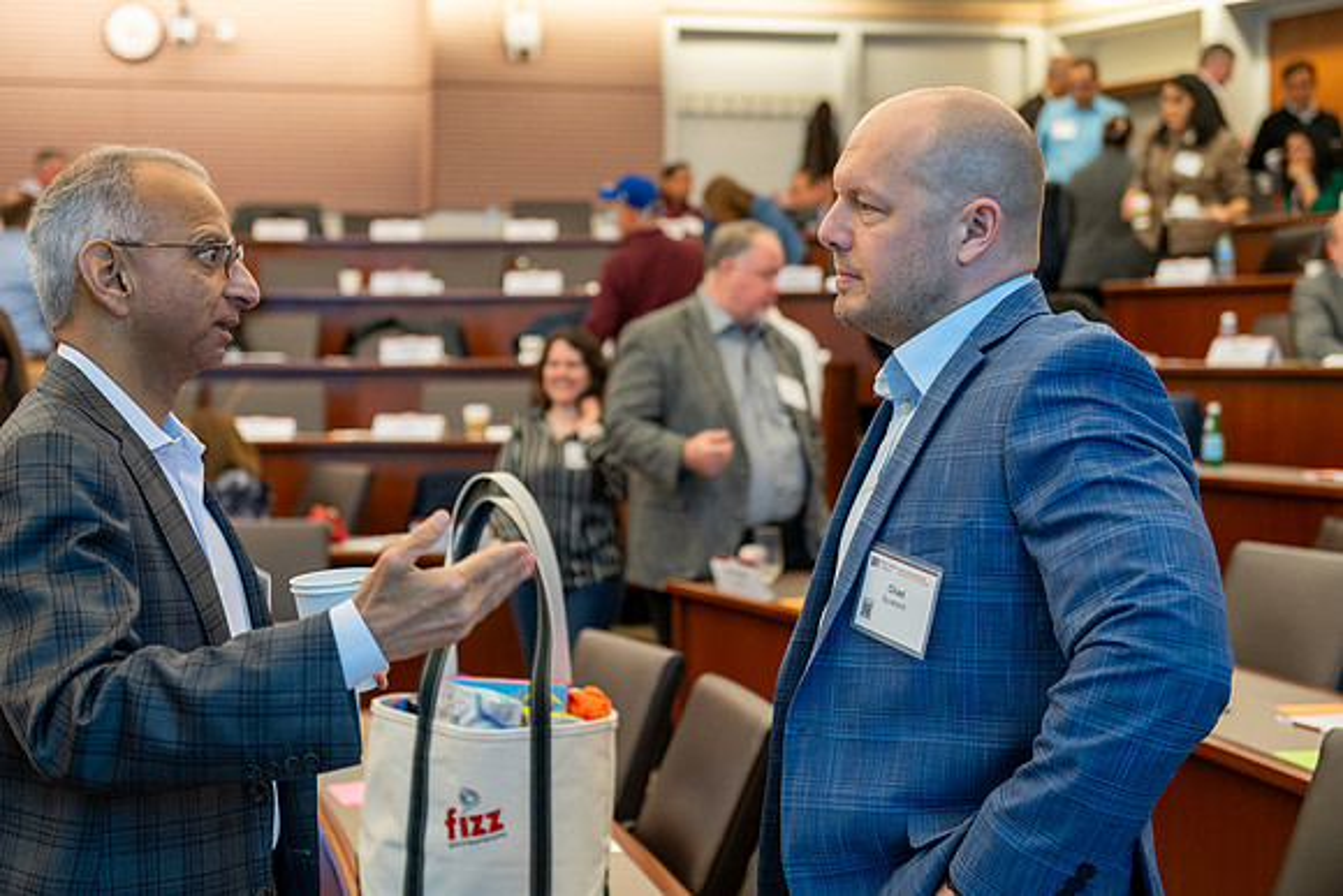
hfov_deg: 36.2
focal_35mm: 55
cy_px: 448
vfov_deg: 24.6
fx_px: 2057
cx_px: 672
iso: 1250
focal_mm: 55
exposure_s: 1/80
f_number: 4
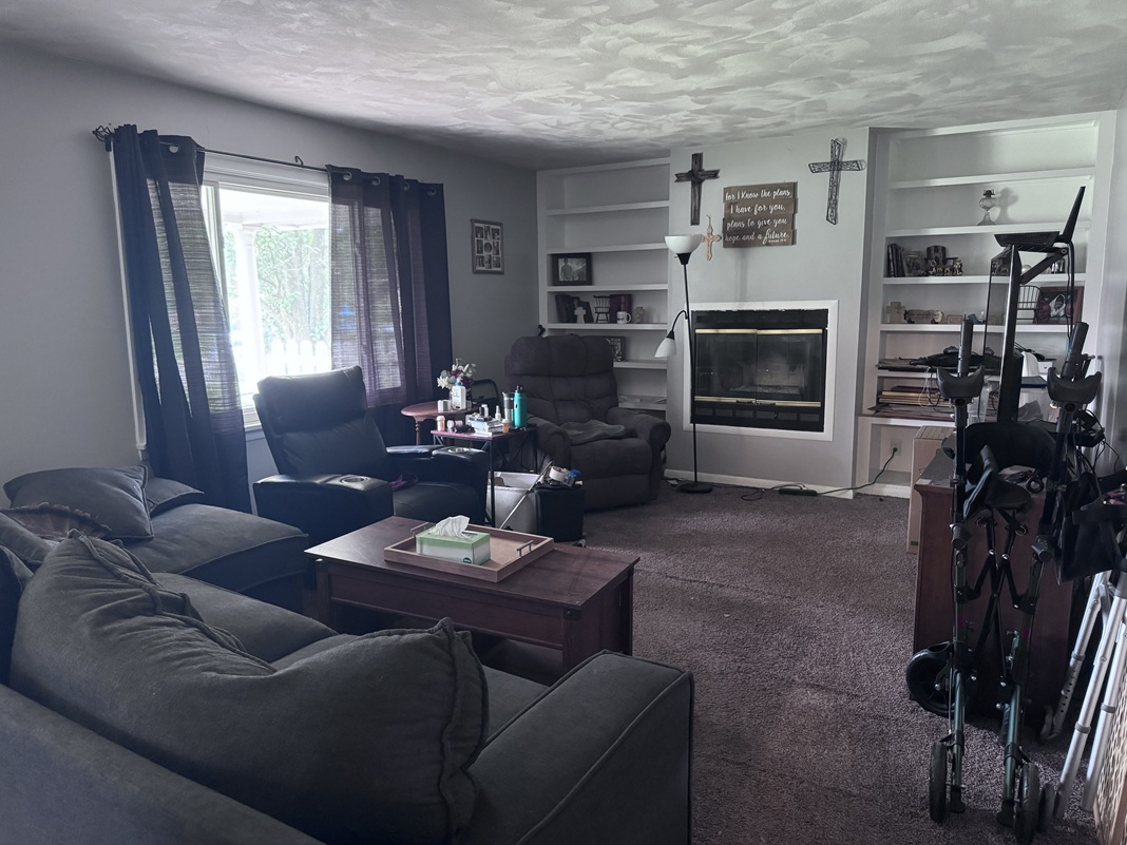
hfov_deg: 71.6
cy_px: 422
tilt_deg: -9.8
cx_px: 564
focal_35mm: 24
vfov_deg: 56.8
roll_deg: +0.5
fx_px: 781
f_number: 1.78
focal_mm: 6.76
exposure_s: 1/37
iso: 1000
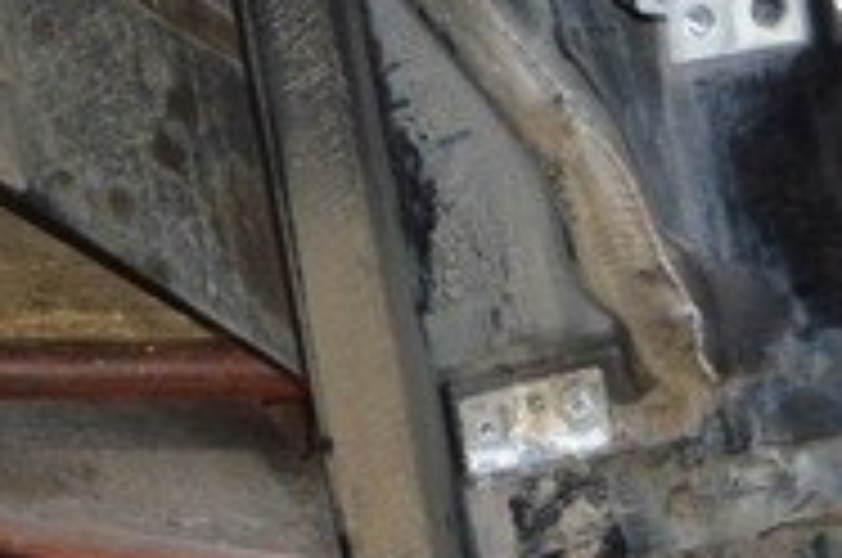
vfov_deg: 7.2
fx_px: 4226
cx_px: -441
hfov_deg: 10.9
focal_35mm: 181
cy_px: -664
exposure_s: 1/60
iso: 720
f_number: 3.8
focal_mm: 22
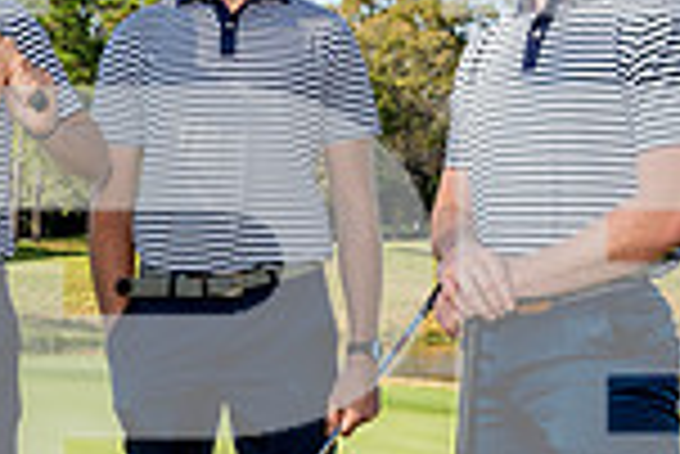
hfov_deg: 14.3
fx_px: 2609
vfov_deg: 9.9
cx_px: -171
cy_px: 326
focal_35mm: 138
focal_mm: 36
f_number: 8
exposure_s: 1/250
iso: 100
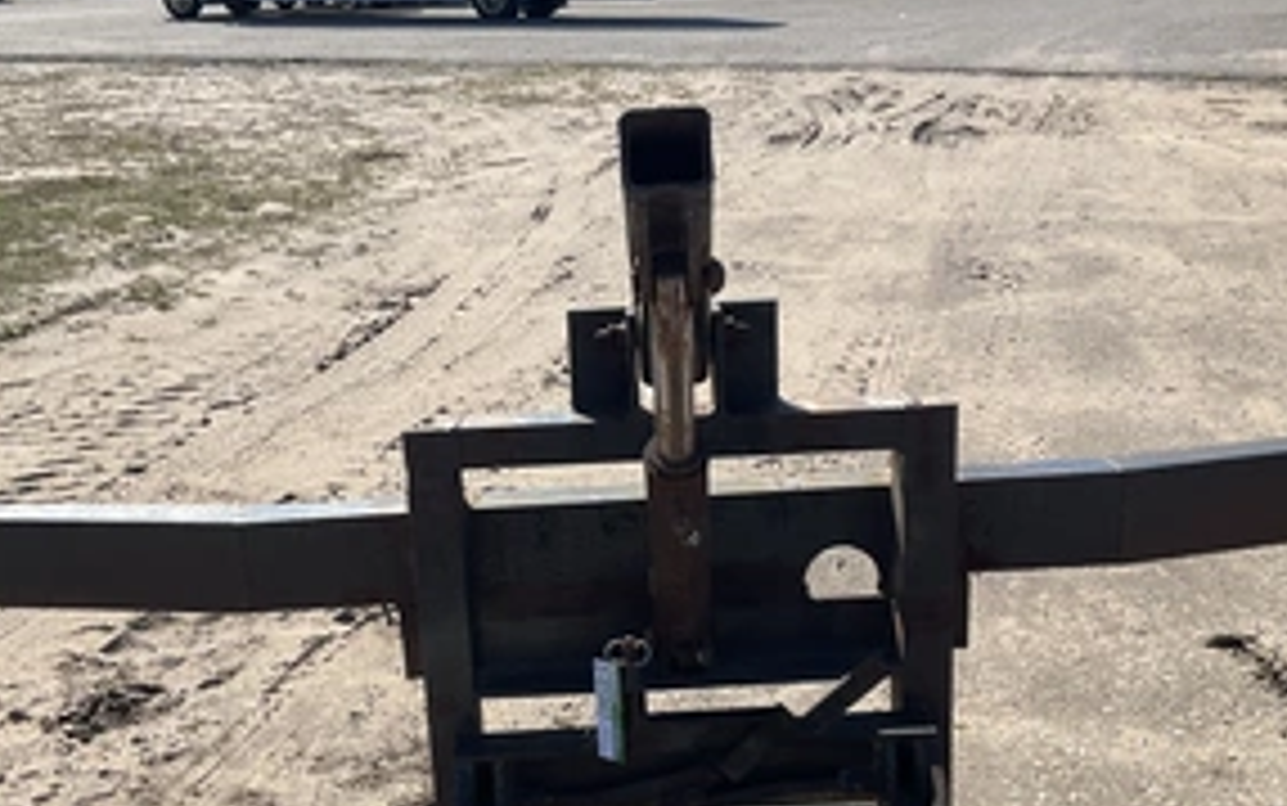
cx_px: 580
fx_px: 1509
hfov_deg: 46.1
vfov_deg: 29.5
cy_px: 576
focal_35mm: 43
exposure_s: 1/1626
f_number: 1.8
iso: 25
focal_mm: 3
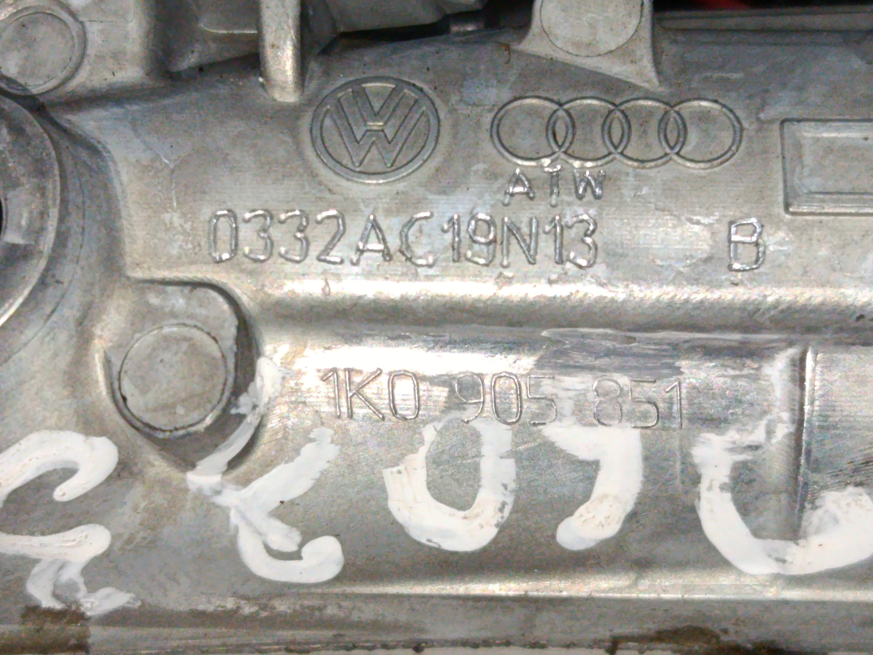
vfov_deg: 17.2
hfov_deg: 22.8
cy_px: 328
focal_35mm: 86
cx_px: 436
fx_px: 2169
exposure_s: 1/100
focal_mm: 5.24
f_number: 1.7
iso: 476
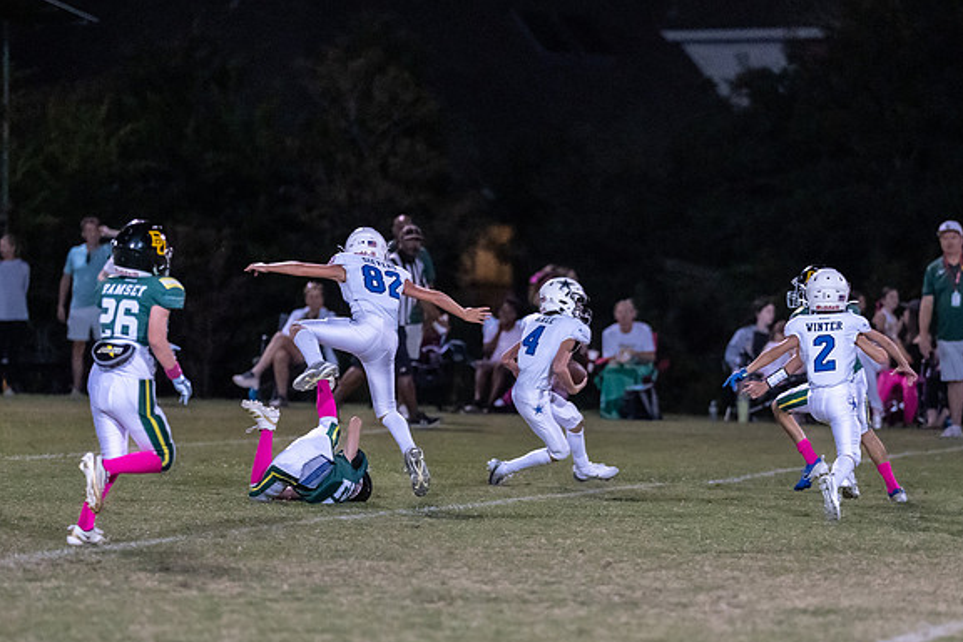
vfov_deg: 5.8
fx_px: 6366
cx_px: 568
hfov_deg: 8.6
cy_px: 400
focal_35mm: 238
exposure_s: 1/1000
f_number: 1.8
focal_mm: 135
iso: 4000
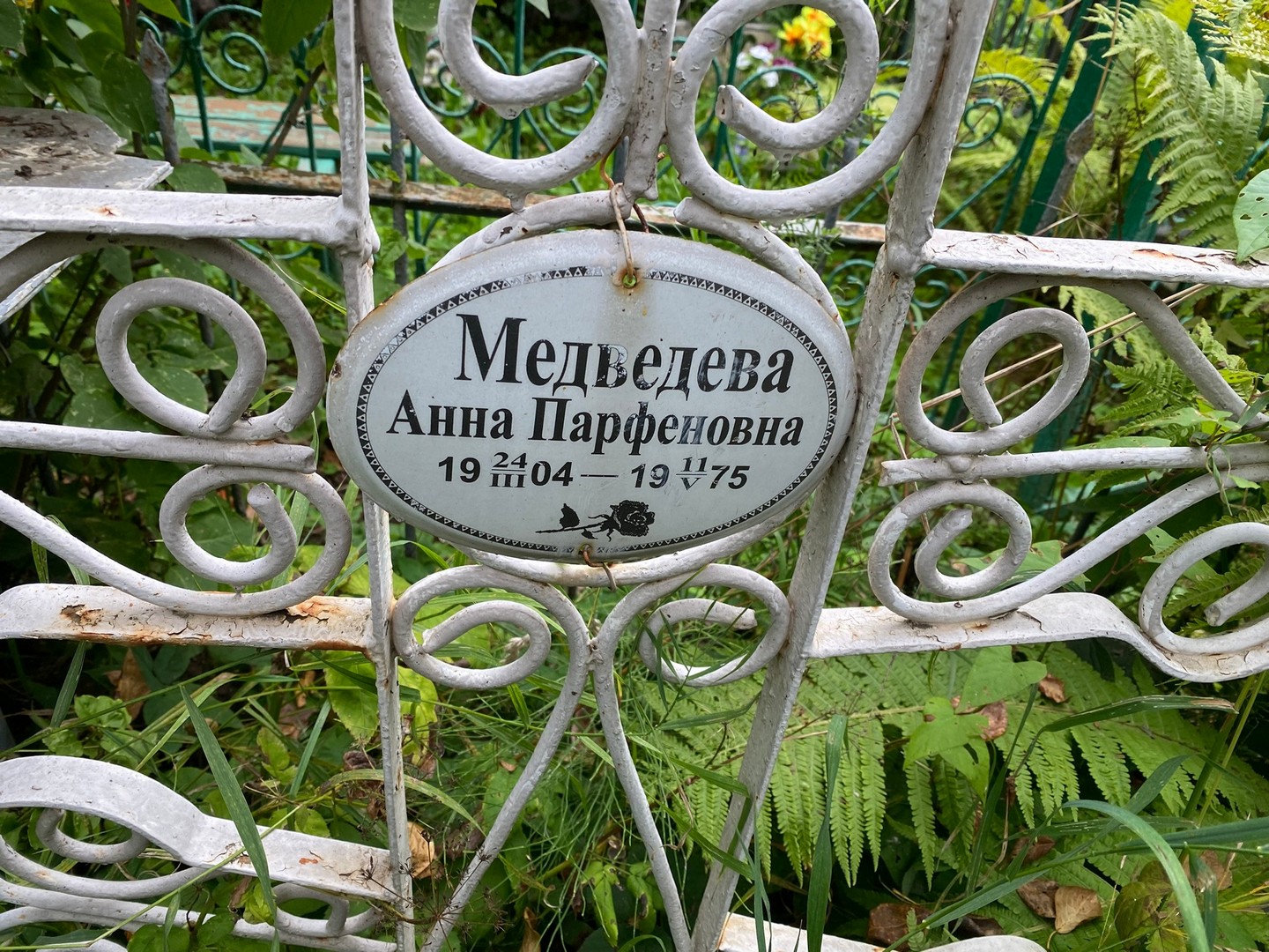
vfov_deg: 53.1
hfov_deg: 67.3
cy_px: 476
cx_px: 634
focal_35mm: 26
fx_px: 953
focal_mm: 4.25
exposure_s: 1/264
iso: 32
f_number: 1.8
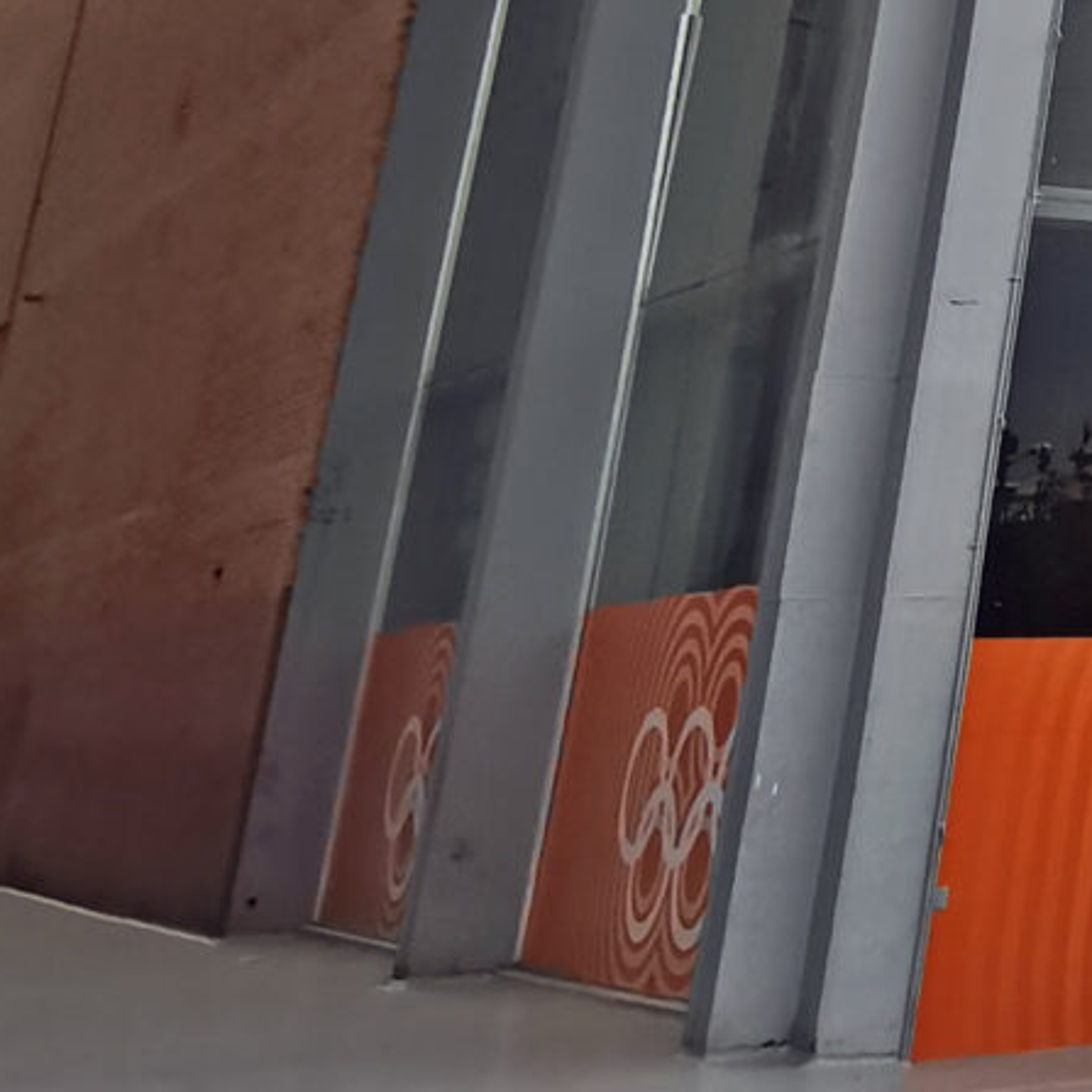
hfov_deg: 14.5
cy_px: -178
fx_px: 2891
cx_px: 2585
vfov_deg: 20.2
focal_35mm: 81
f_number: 2.2
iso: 50
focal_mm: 2.35
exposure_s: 1/334
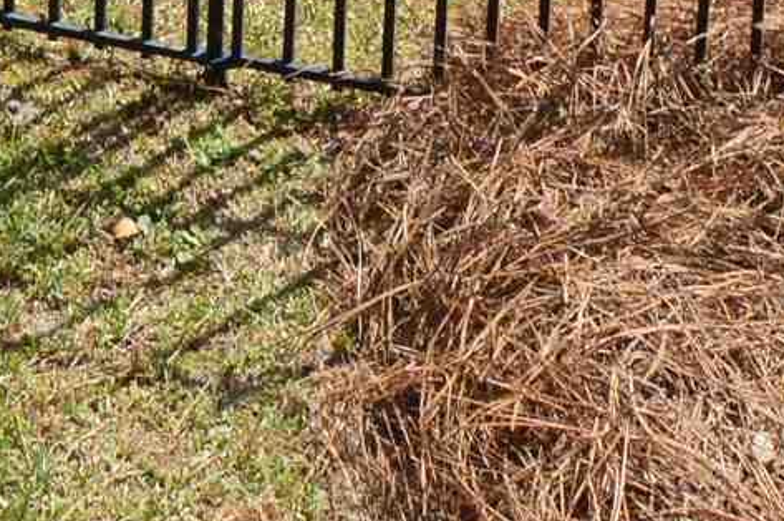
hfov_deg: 17.4
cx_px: 196
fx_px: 2544
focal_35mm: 117
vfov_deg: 9.3
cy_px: -1035
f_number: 11
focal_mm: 12
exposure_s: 1/400
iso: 400
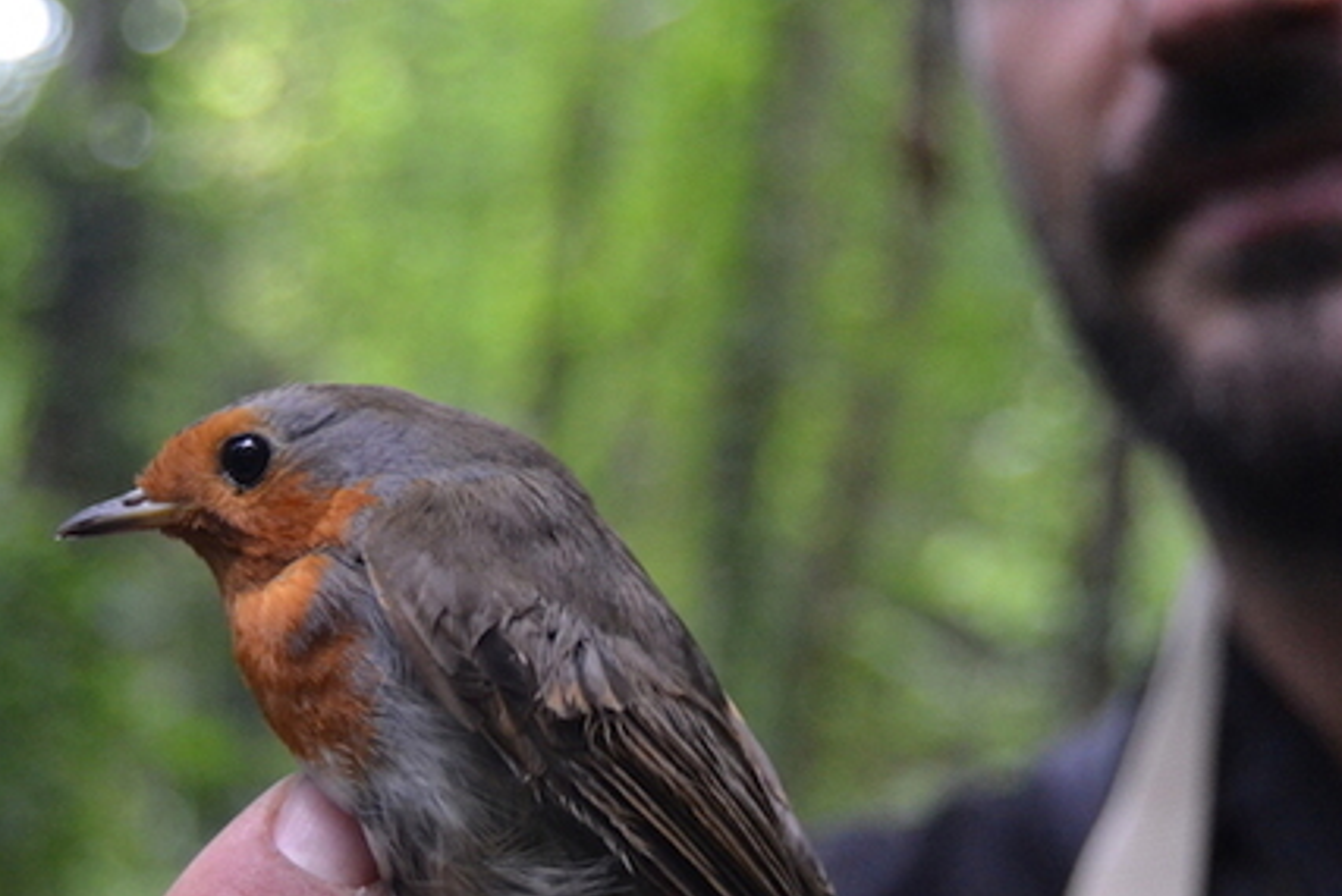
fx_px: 3580
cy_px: 676
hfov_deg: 21.2
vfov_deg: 14.2
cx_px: 665
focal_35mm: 96
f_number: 4.8
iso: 2000
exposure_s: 1/60
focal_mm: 38
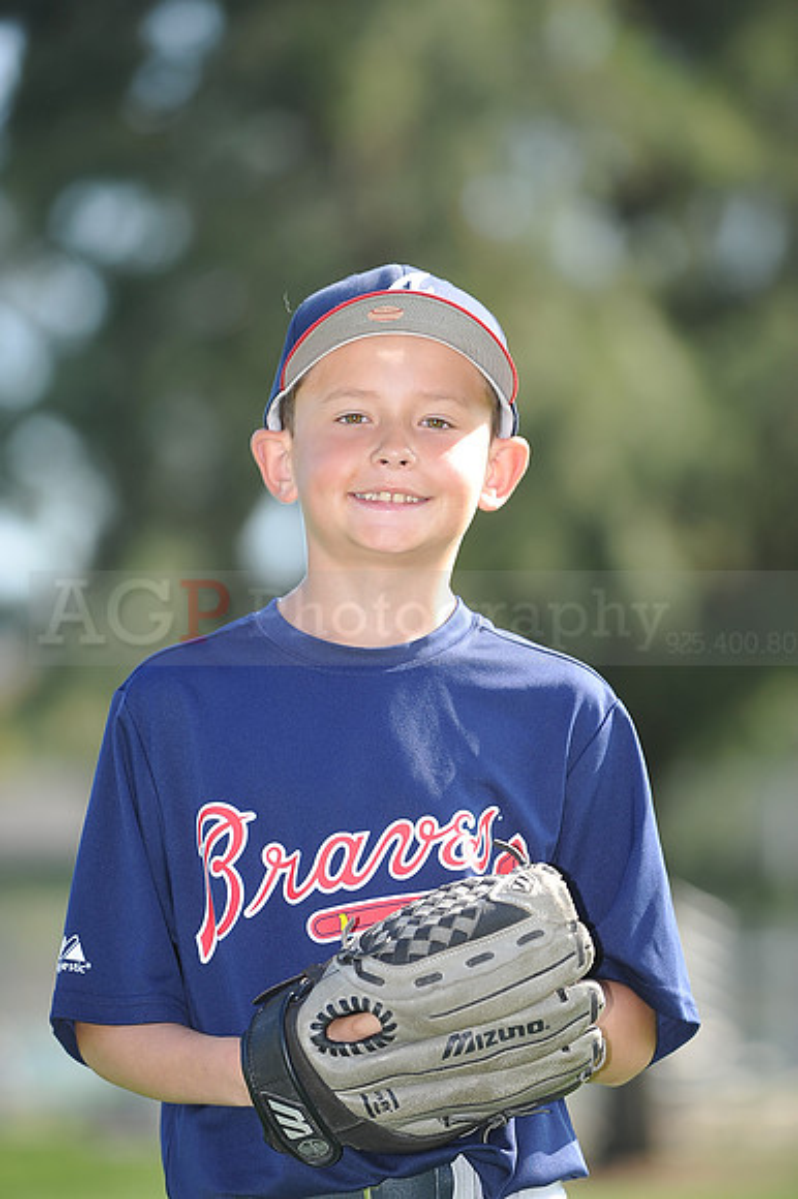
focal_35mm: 200
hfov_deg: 6.9
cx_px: 399
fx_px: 6657
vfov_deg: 10.3
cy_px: 600
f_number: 4.5
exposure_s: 1/400
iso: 200
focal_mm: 200
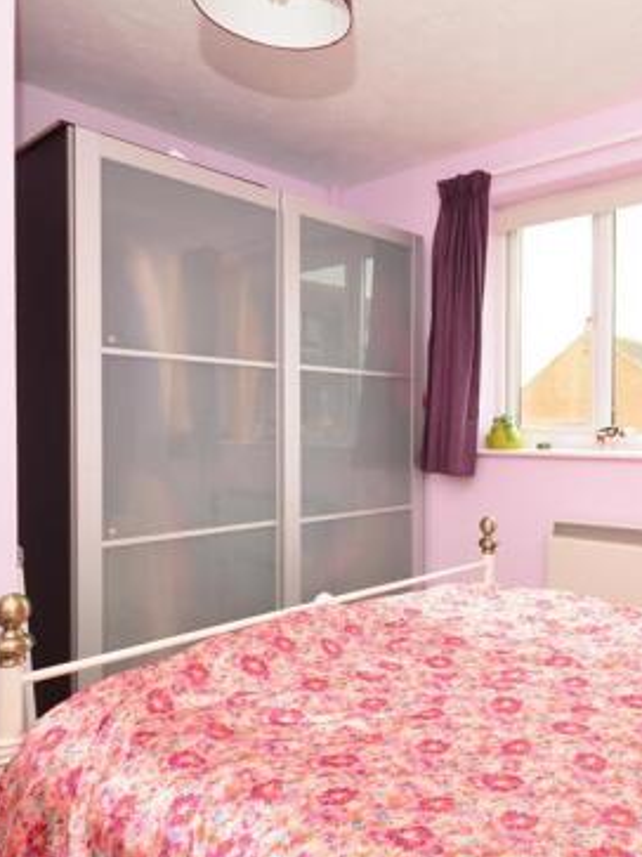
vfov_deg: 67.3
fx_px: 643
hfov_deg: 49.8
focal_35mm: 26
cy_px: 427
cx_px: 517
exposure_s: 1/60
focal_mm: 10
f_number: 5
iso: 200
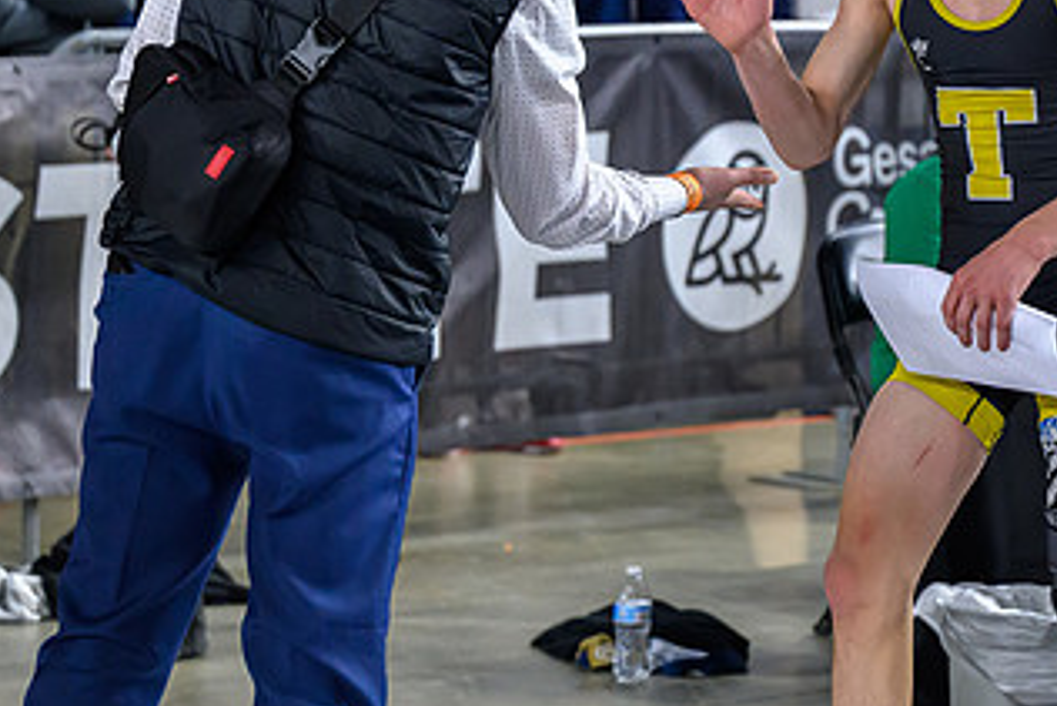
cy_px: 51
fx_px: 4905
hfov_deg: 12.2
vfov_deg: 8.2
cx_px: 871
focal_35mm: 167
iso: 4000
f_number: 2.8
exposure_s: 1/800
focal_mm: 70
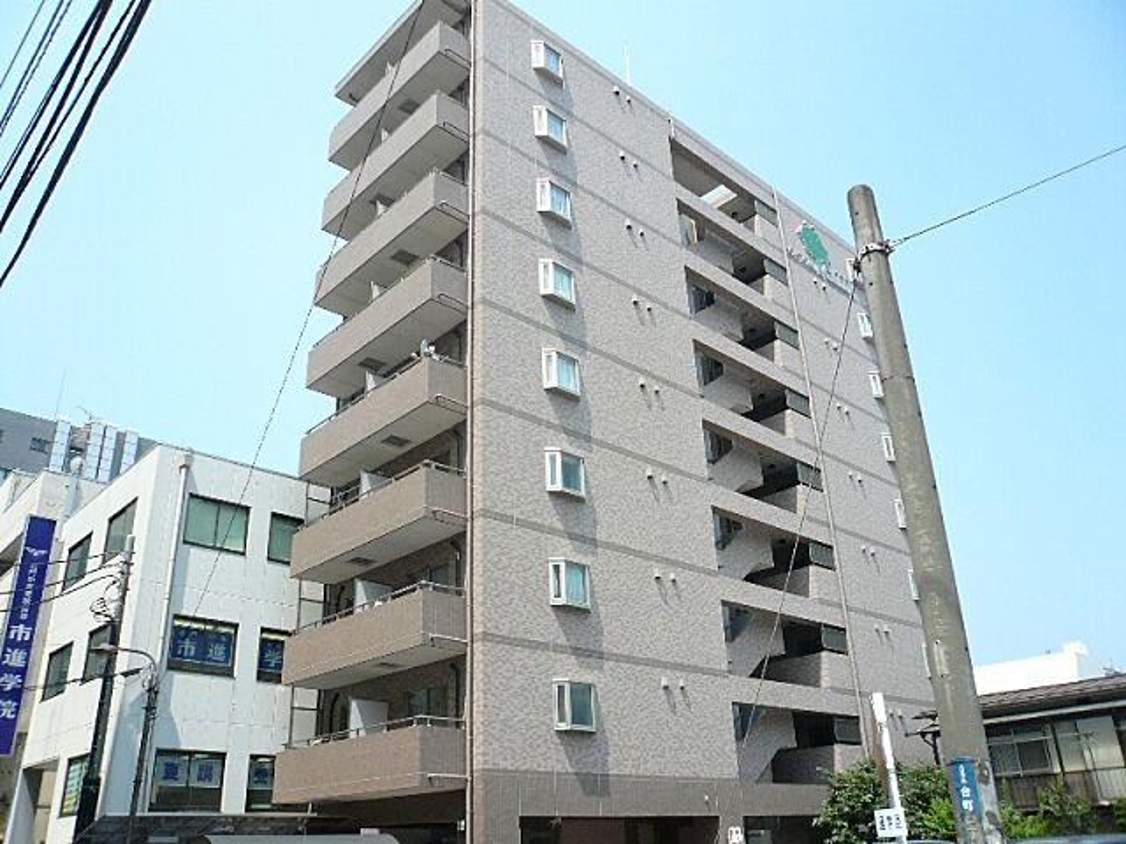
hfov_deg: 63.4
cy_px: 422
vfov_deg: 49.7
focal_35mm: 28
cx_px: 563
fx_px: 911
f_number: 2.8
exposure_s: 1/800
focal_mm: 4.6
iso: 100
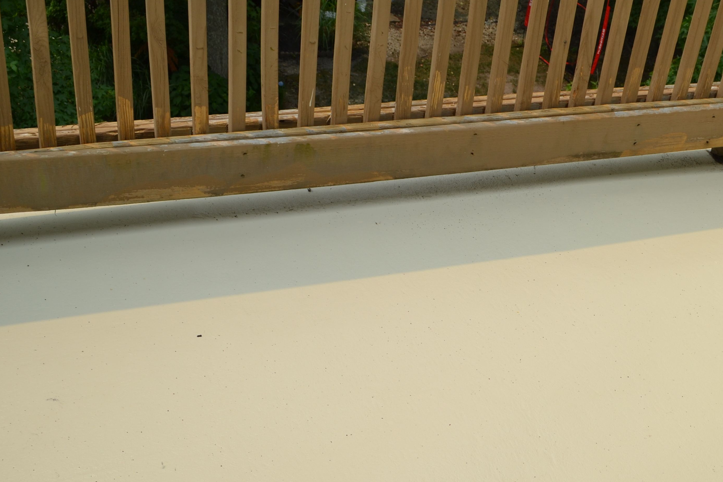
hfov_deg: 39.2
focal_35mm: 50
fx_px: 1004
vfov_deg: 26.9
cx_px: 468
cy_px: 315
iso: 100
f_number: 8
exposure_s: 1/250
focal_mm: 20
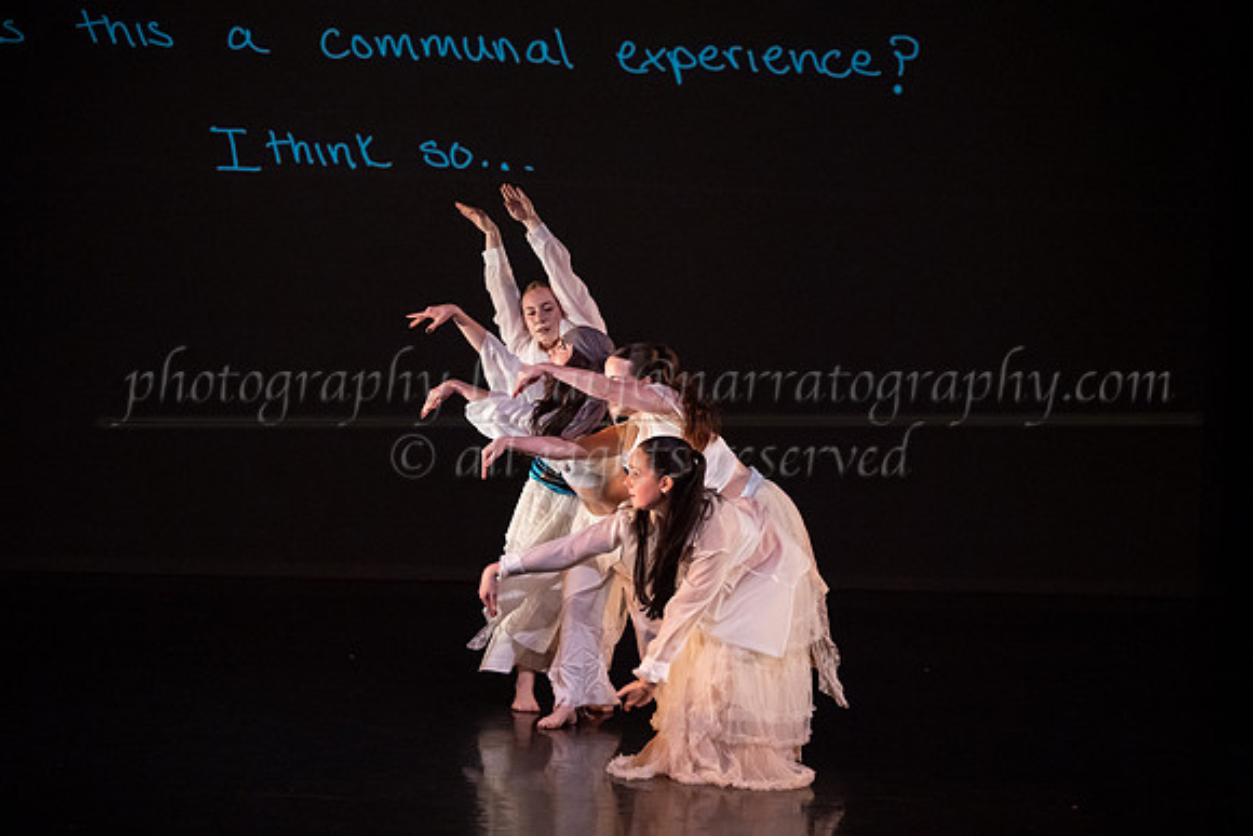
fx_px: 2611
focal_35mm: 75
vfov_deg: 18.2
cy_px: 418
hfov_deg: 27.0
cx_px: 626
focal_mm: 75
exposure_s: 1/400
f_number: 4
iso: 4000
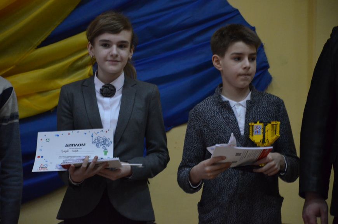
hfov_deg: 9.8
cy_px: 112
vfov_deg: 6.5
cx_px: 169
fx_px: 1967
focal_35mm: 210
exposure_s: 1/30
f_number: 5.6
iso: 3200
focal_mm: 140
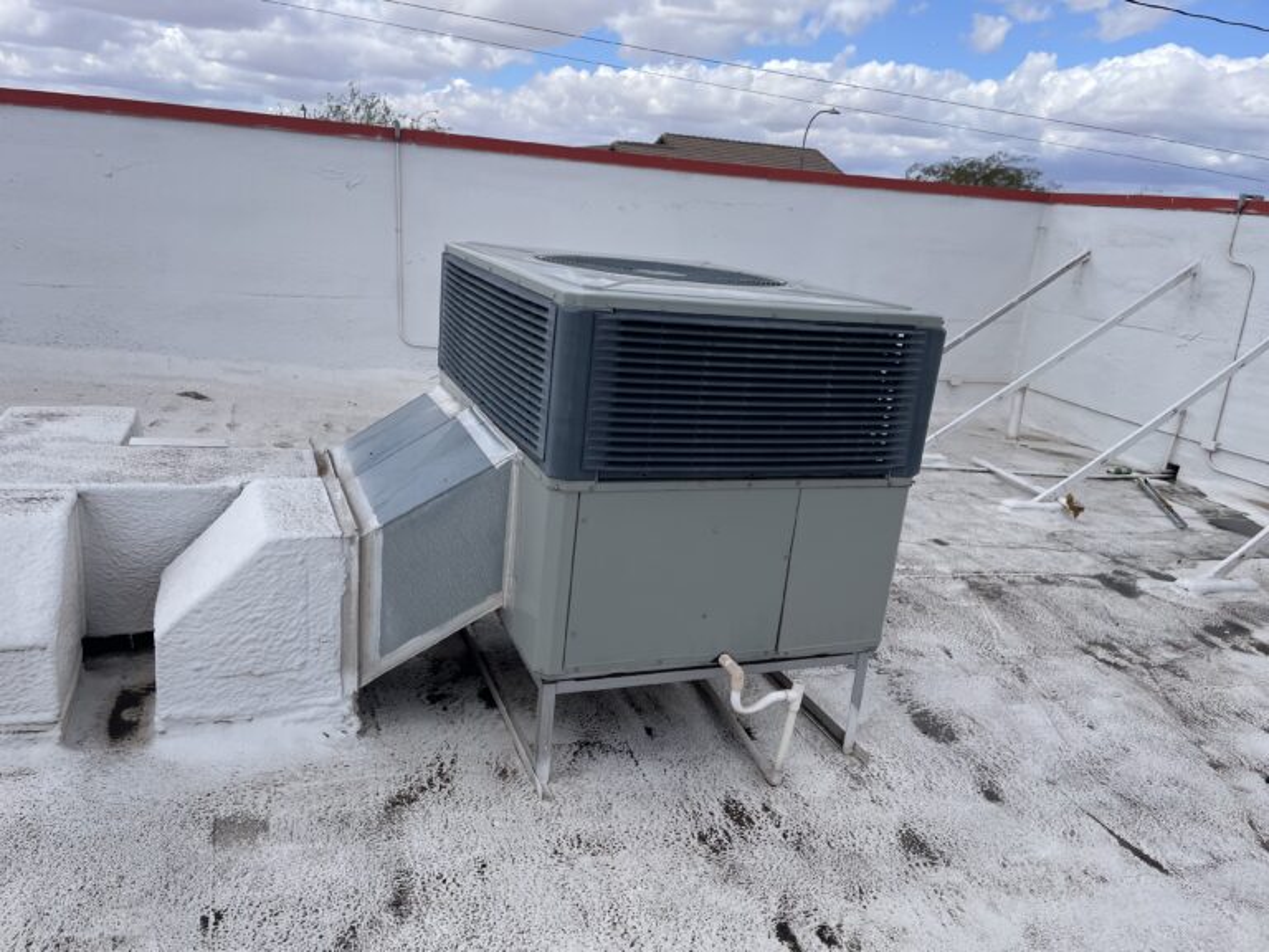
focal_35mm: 26
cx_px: 634
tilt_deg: -16.7
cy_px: 476
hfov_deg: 67.3
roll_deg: -4.3
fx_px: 953
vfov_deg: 53.1
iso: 32
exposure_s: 1/4292
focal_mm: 4.2
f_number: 1.6
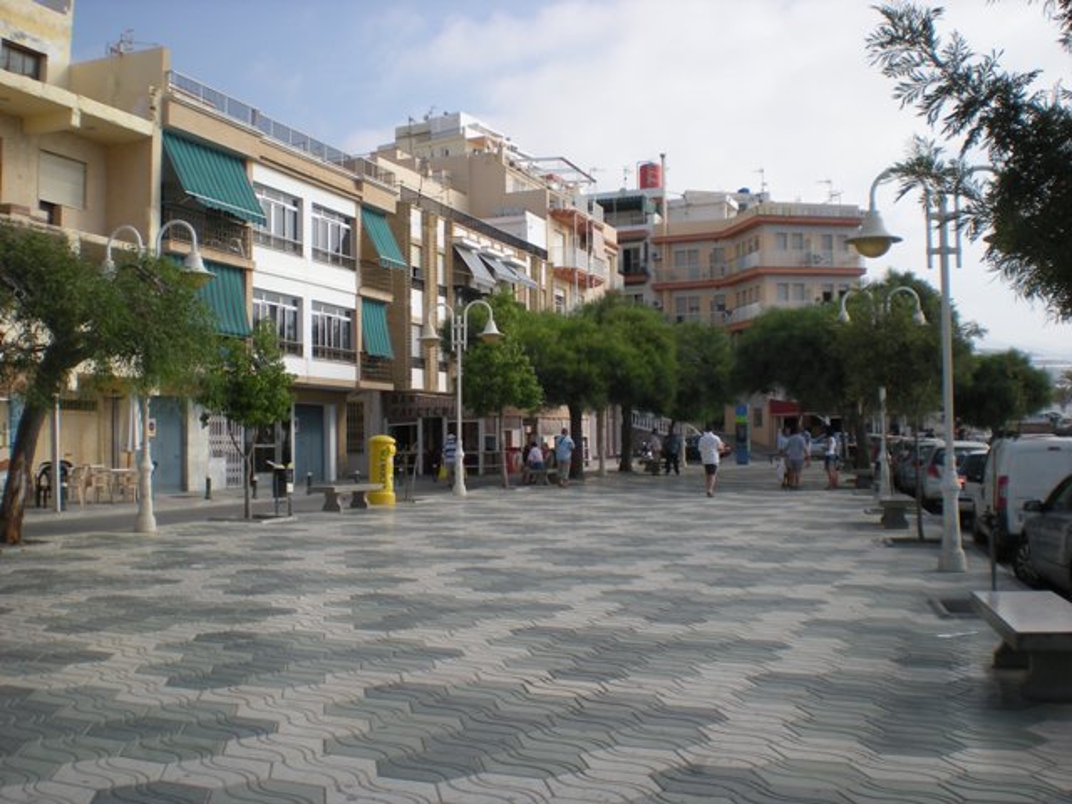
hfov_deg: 49.0
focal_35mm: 38
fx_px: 1177
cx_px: 536
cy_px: 402
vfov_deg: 37.7
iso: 64
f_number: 4.6
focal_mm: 6.3
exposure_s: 1/430
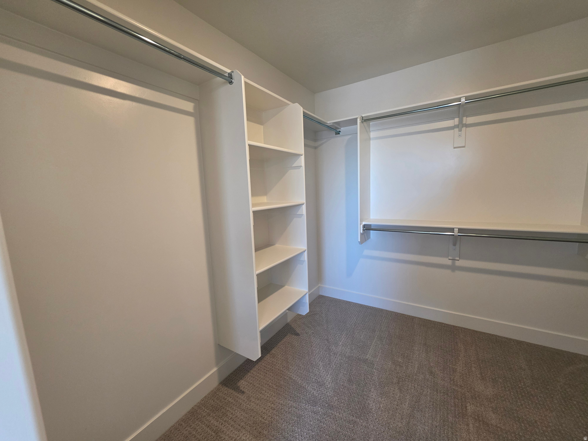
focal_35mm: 13
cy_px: 220
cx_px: 294
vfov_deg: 89.9
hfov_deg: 106.2
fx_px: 221
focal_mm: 2.2
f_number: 1.9
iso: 200
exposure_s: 1/120
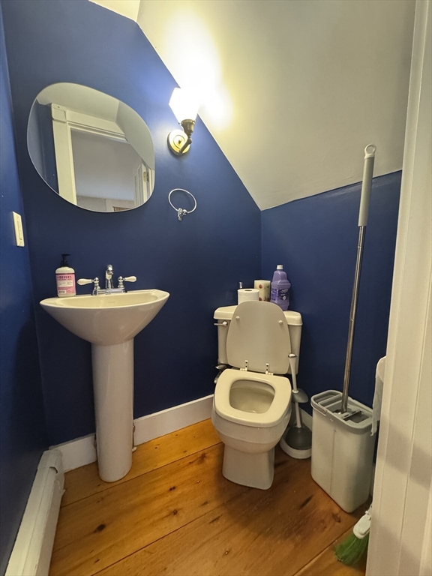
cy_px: 288
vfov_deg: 102.1
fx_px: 233
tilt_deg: -7.0
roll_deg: +0.9
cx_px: 216
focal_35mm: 14
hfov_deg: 85.7
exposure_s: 1/60
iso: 1000
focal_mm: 2.22
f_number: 2.2
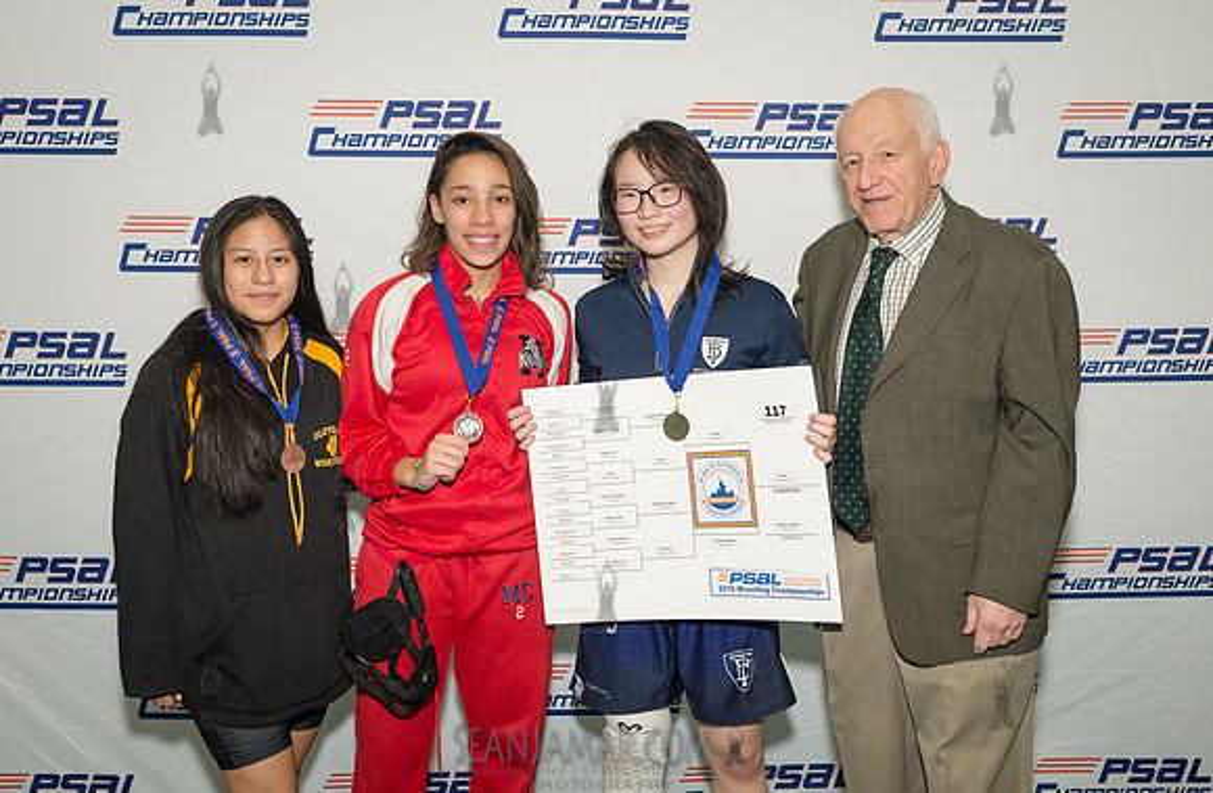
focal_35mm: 43
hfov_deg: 45.5
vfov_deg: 30.6
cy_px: 371
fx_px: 1446
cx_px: 566
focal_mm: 35
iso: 1600
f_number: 5
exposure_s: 1/250
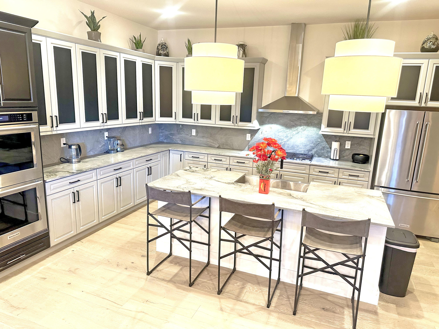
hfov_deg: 71.6
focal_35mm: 24
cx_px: 220
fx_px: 304
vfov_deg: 56.8
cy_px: 164
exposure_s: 1/60
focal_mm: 6.86
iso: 250
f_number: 1.78
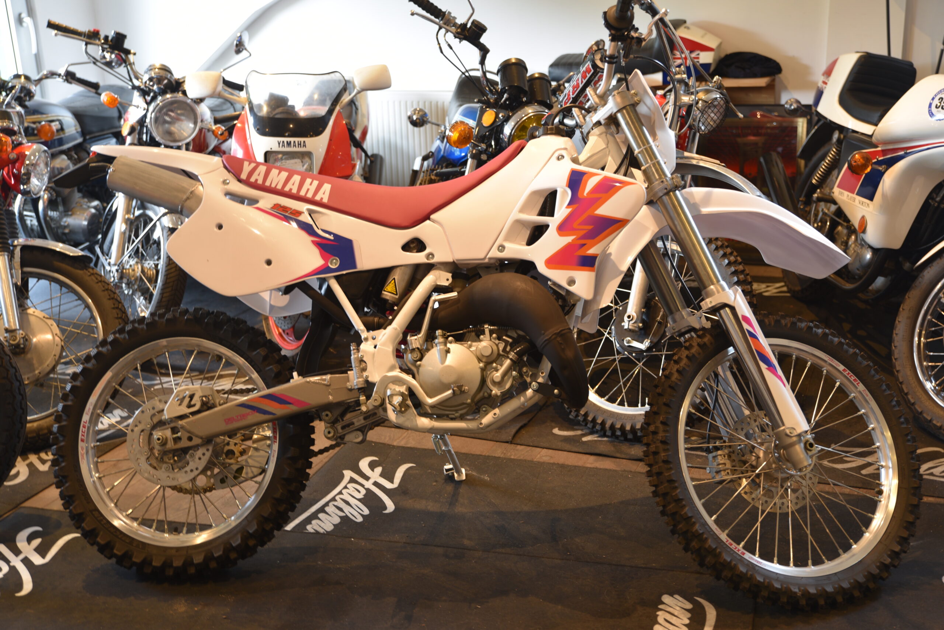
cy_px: 315
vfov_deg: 29.3
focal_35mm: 46
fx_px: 1207
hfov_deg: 42.7
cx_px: 472
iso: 100
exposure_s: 1/5
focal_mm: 46
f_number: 2.8
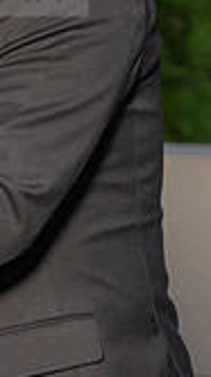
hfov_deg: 3.9
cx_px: -246
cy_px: -54
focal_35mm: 308
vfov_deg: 7.0
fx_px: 3073
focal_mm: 67
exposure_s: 1/200
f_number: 5
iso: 400
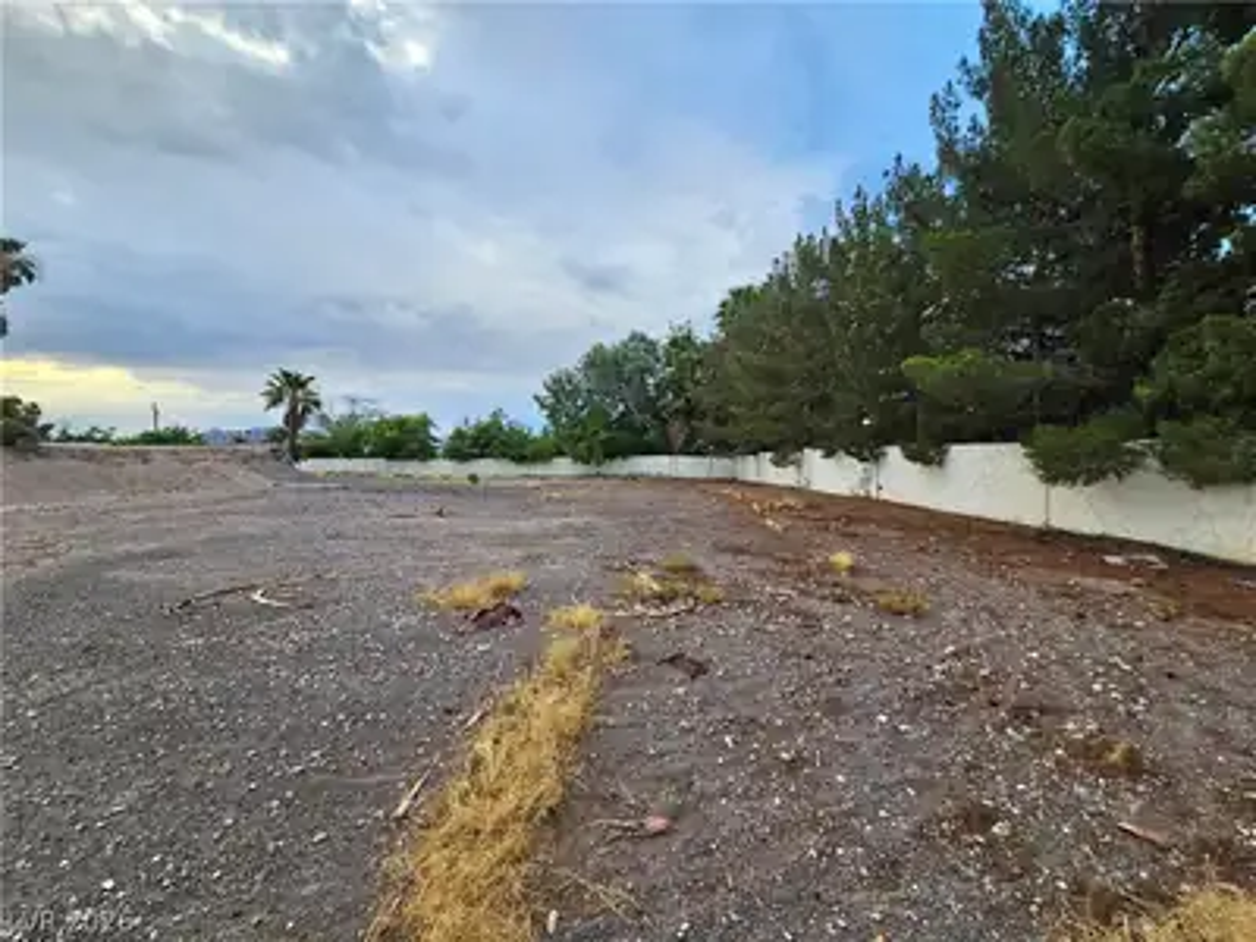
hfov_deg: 106.2
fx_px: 472
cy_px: 471
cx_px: 628
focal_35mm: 13
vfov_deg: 89.9
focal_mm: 2.2
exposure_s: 1/120
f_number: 2.2
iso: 64
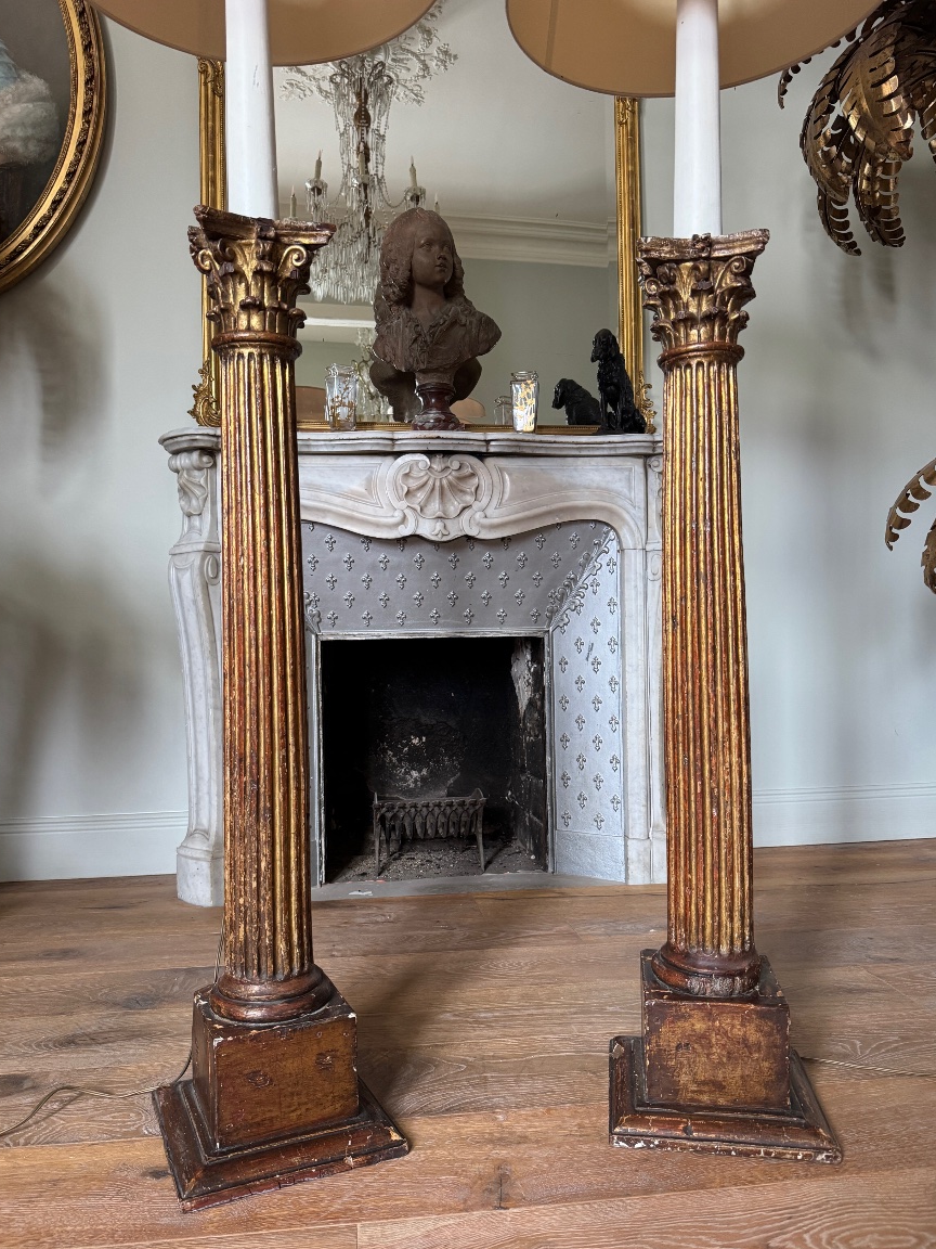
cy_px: 649
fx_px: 901
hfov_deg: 54.9
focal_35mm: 25
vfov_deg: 69.4
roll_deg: +0.5
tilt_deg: -1.1
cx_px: 454
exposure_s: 1/60
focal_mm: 6.76
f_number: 1.78
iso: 320
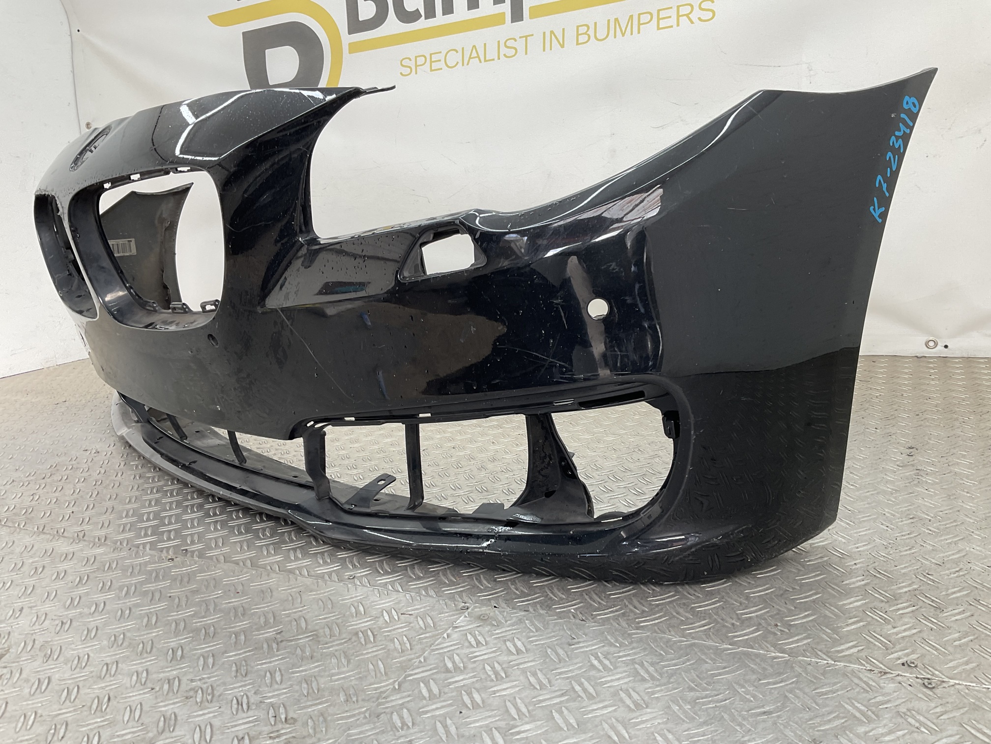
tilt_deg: -14.8
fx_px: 830
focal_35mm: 29
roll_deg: +4.2
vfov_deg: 48.2
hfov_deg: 61.7
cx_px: 496
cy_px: 372
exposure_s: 1/100
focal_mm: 3
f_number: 1.8
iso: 20
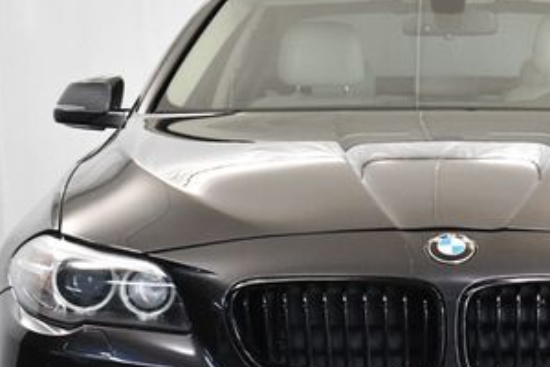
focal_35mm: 128
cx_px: 464
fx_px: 1955
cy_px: 283
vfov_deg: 10.7
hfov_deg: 15.9
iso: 2200
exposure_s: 1/125
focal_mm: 40
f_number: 5
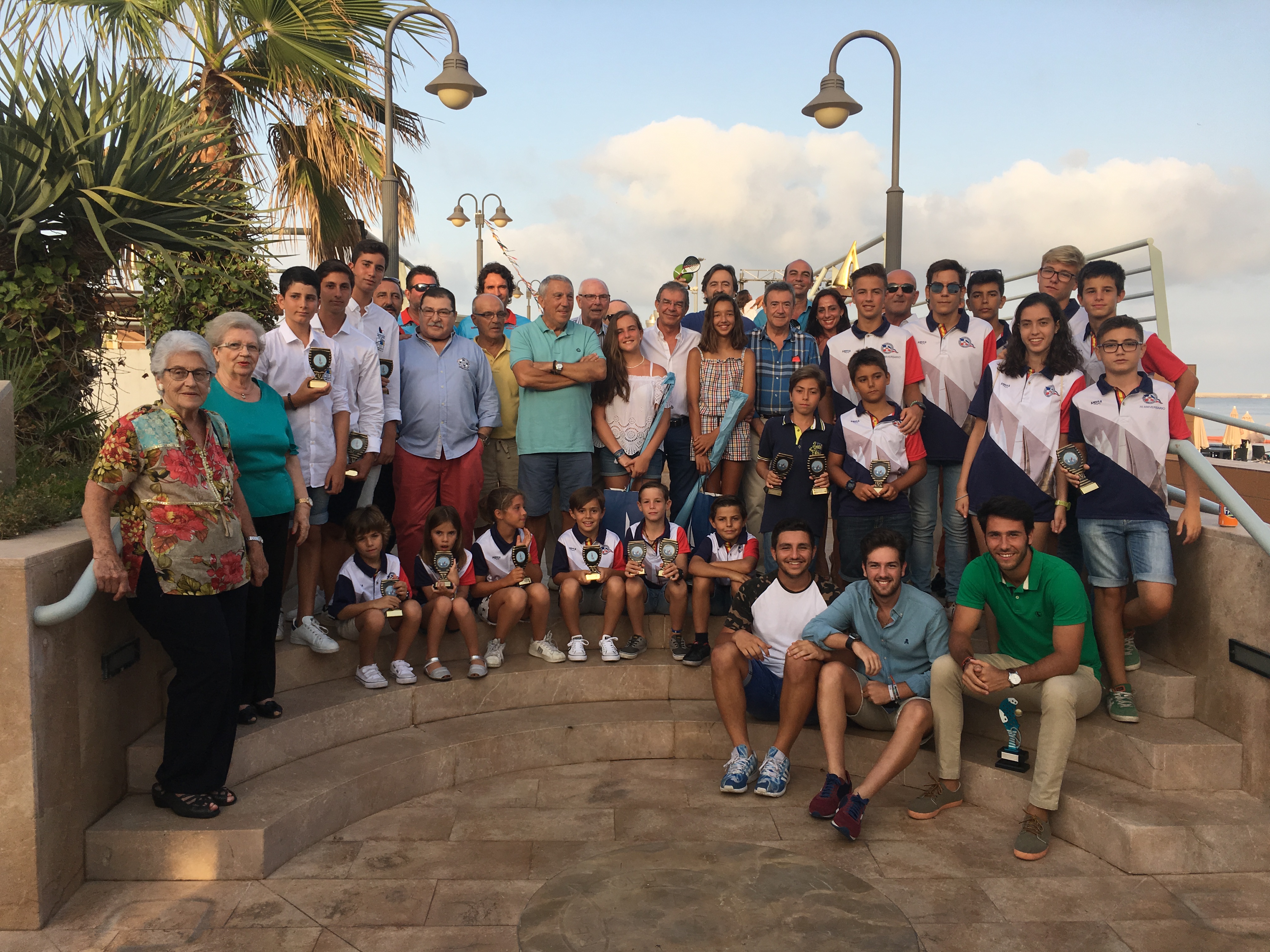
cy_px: 476
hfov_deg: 61.7
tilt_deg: -5.0
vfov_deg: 48.2
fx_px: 1064
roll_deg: -0.6
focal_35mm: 29
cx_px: 635
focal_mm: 4.15
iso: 25
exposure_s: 1/484
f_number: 2.2
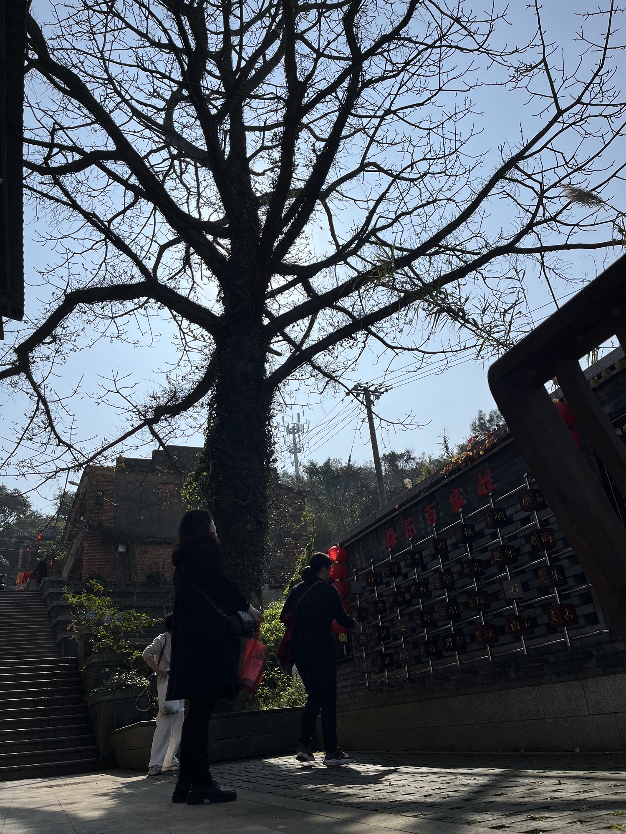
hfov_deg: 53.1
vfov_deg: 67.3
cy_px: 417
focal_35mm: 26
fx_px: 627
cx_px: 313
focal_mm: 5.1
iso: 50
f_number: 1.6
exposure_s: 1/10870
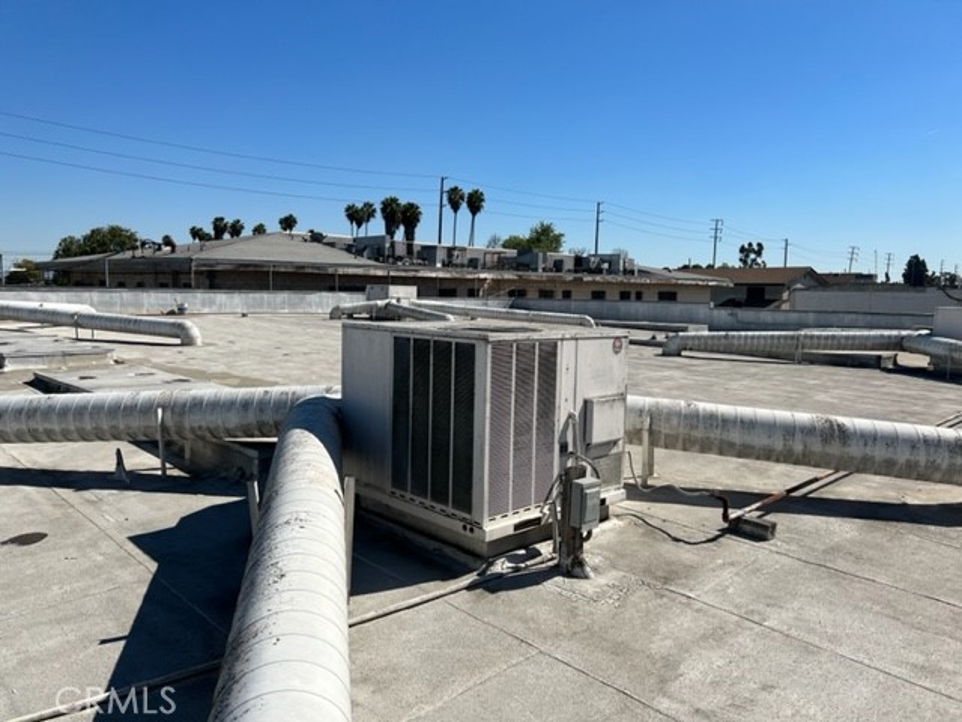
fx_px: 723
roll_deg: +0.8
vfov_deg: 53.1
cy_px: 361
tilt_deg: -4.3
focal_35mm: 26
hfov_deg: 67.3
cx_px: 481
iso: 50
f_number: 1.5
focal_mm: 5.7
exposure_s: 1/7463
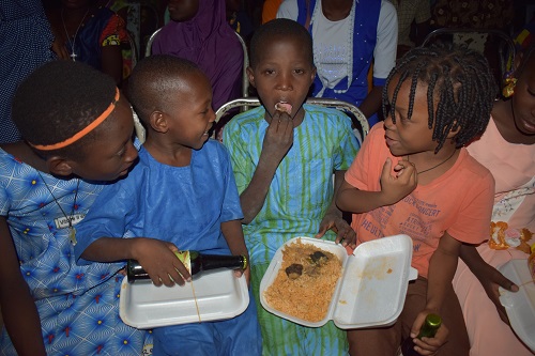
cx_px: 268
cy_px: 178
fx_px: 446
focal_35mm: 30
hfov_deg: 61.9
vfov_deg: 43.6
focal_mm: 20
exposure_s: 1/60
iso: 800
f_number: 3.5
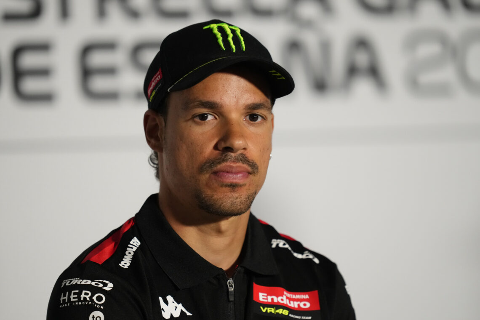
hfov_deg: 5.2
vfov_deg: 3.4
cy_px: 160
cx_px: 240
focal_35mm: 400
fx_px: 5333
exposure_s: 1/800
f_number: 2.8
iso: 3200
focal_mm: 400
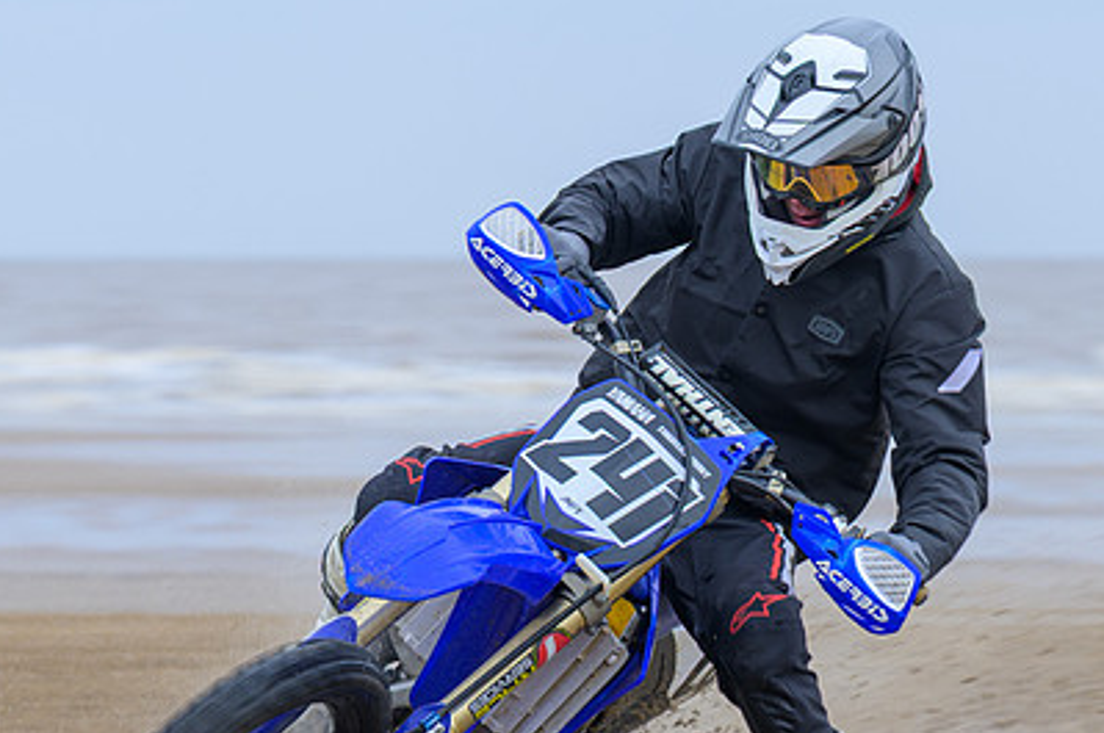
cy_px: 555
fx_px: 6861
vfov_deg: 6.1
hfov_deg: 9.2
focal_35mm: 224
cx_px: 249
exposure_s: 1/200
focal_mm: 86
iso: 80
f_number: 4
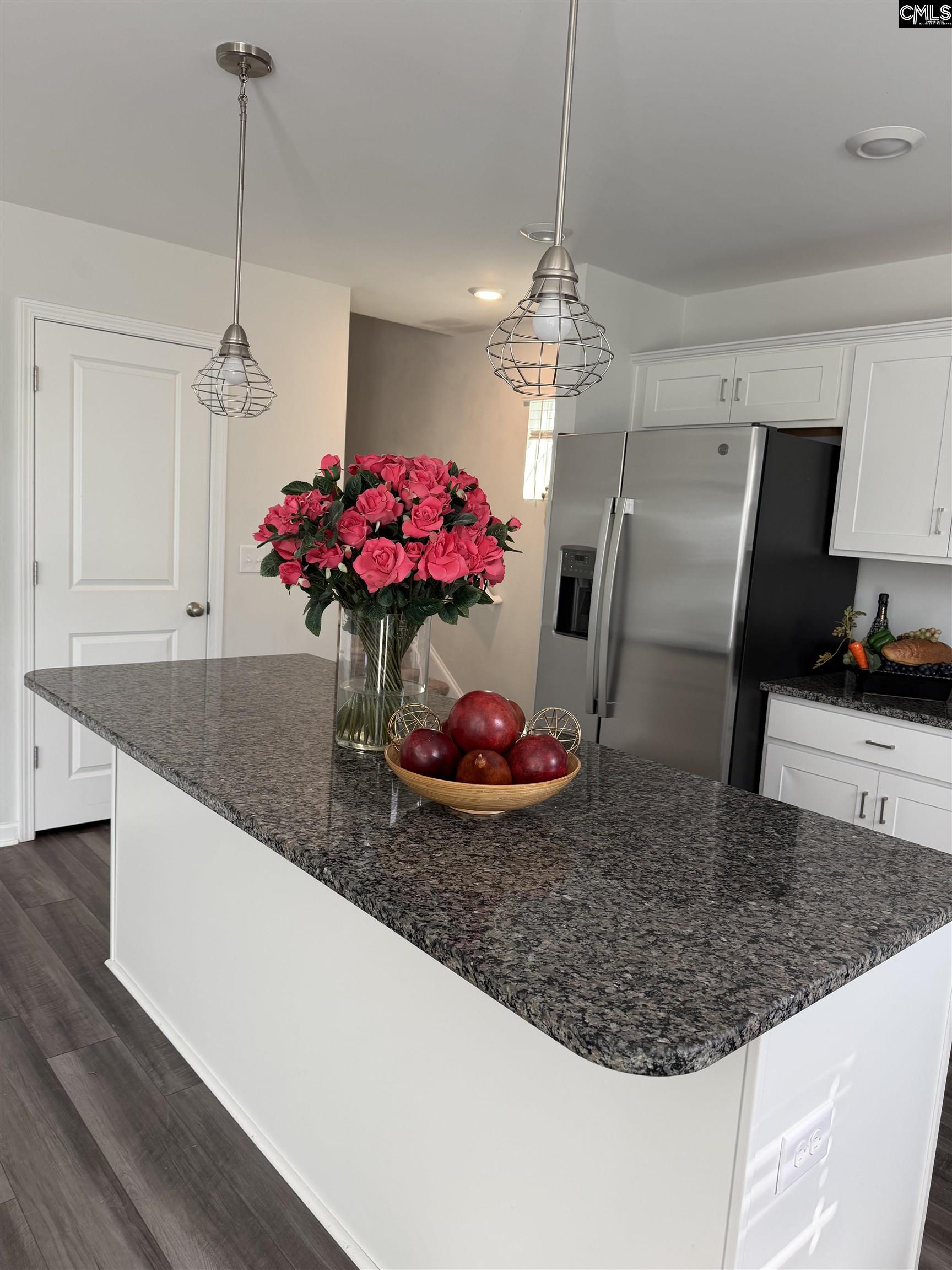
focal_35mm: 24
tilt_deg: -7.7
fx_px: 880
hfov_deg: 56.8
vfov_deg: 71.6
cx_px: 476
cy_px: 635
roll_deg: -4.4
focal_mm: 6.76
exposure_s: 1/121
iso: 100
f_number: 1.78
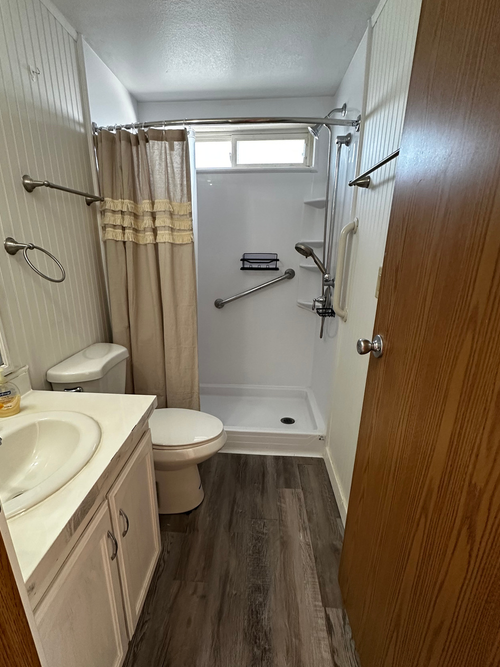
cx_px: 232
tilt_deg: -18.3
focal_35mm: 17
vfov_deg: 90.9
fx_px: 327
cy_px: 356
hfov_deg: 74.6
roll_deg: -0.5
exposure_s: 1/60
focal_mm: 2.22
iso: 320
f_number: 2.2
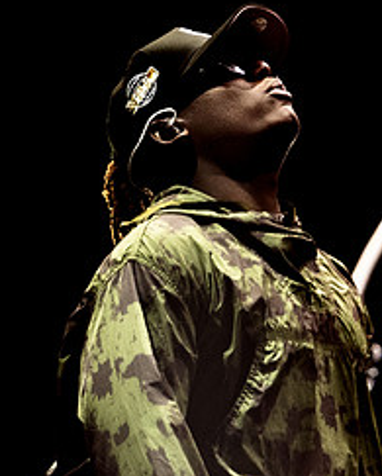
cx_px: 252
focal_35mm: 788
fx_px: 11115
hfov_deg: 2.0
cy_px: 291
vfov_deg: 2.5
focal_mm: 200
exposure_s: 1/500
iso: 320
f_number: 2.8
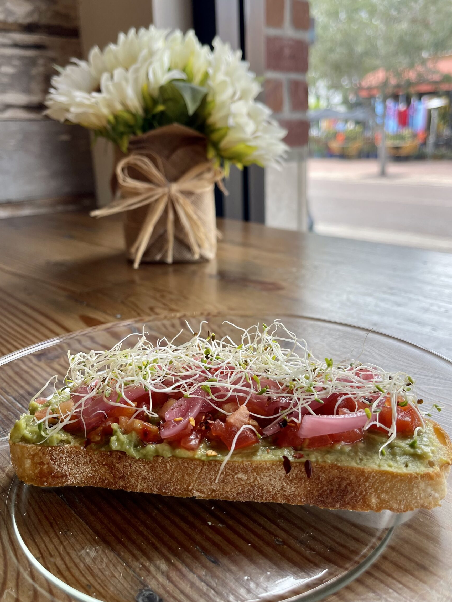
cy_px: 298
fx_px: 505
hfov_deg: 48.2
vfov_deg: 61.7
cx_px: 234
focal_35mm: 29
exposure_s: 1/121
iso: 32
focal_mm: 5.1
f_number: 1.6
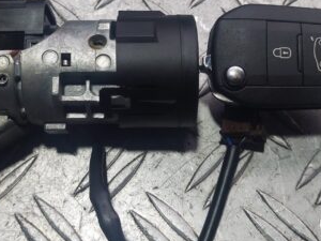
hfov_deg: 38.2
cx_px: 155
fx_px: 464
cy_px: 92
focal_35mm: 50
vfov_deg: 29.0
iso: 125
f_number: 1.8
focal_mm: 5.23
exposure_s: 1/100
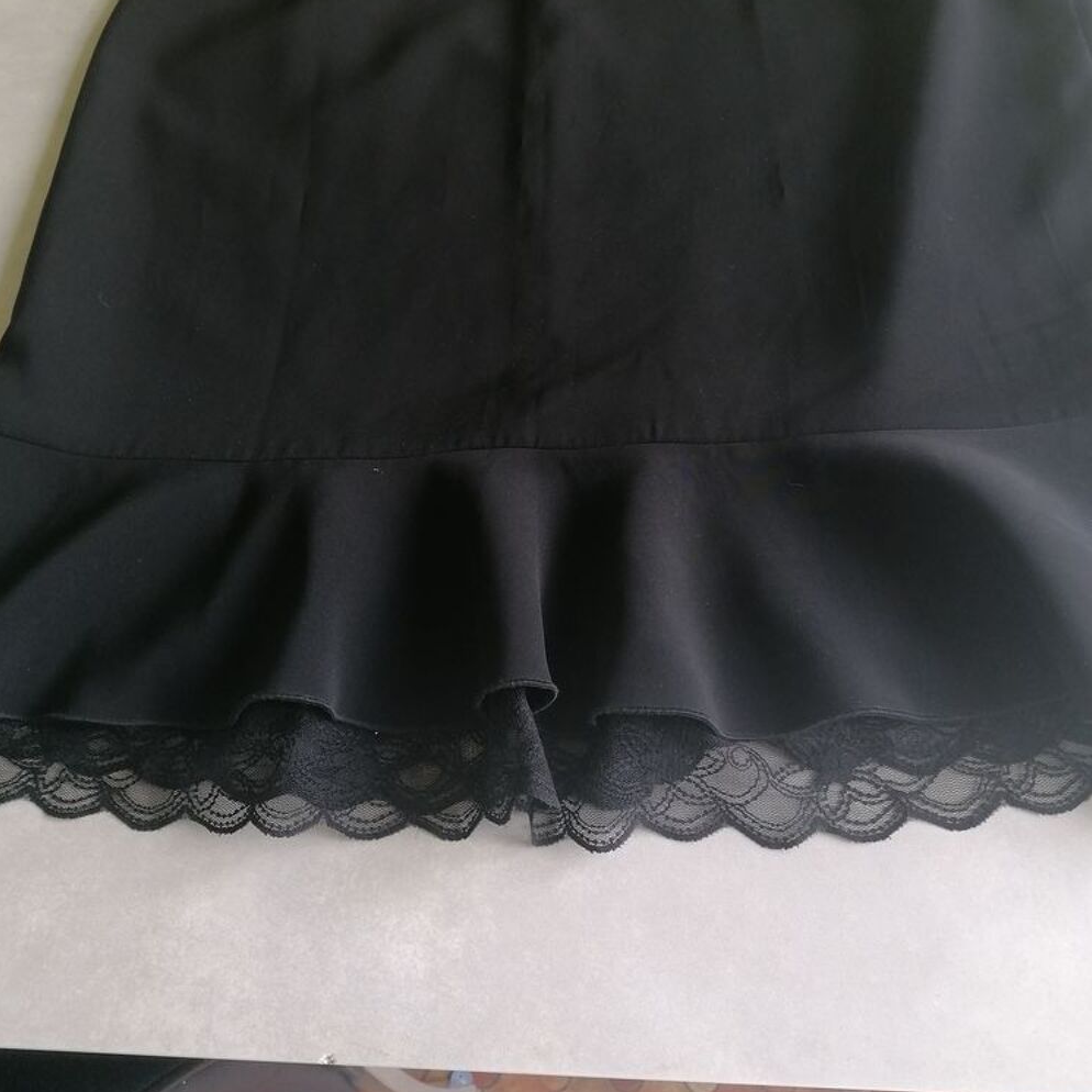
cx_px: 544
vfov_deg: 50.6
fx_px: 1142
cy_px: 407
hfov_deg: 51.1
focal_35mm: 32
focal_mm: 4.75
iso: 100
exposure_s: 1/50
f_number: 1.8
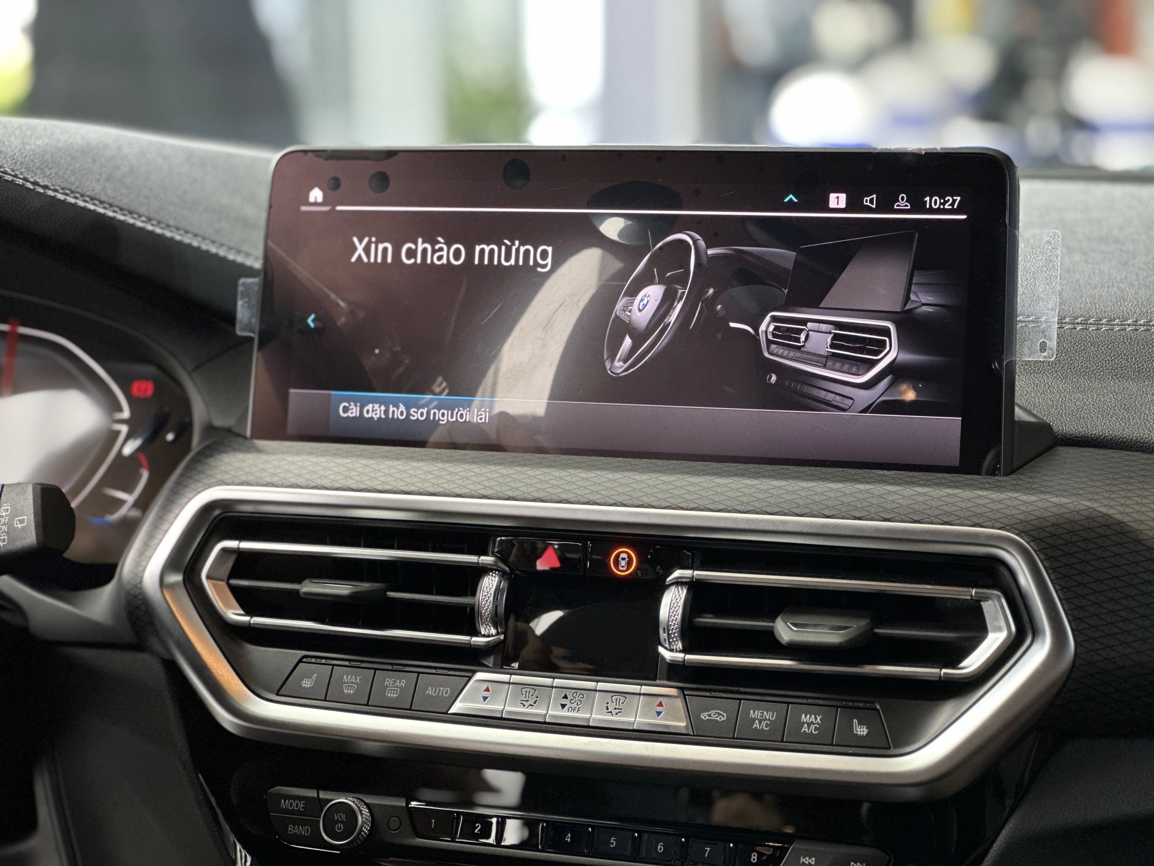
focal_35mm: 77
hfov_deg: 25.3
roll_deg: +0.7
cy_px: 433
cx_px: 577
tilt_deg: -10.0
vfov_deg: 19.1
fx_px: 2567
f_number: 2.8
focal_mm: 9
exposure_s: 1/81
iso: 250
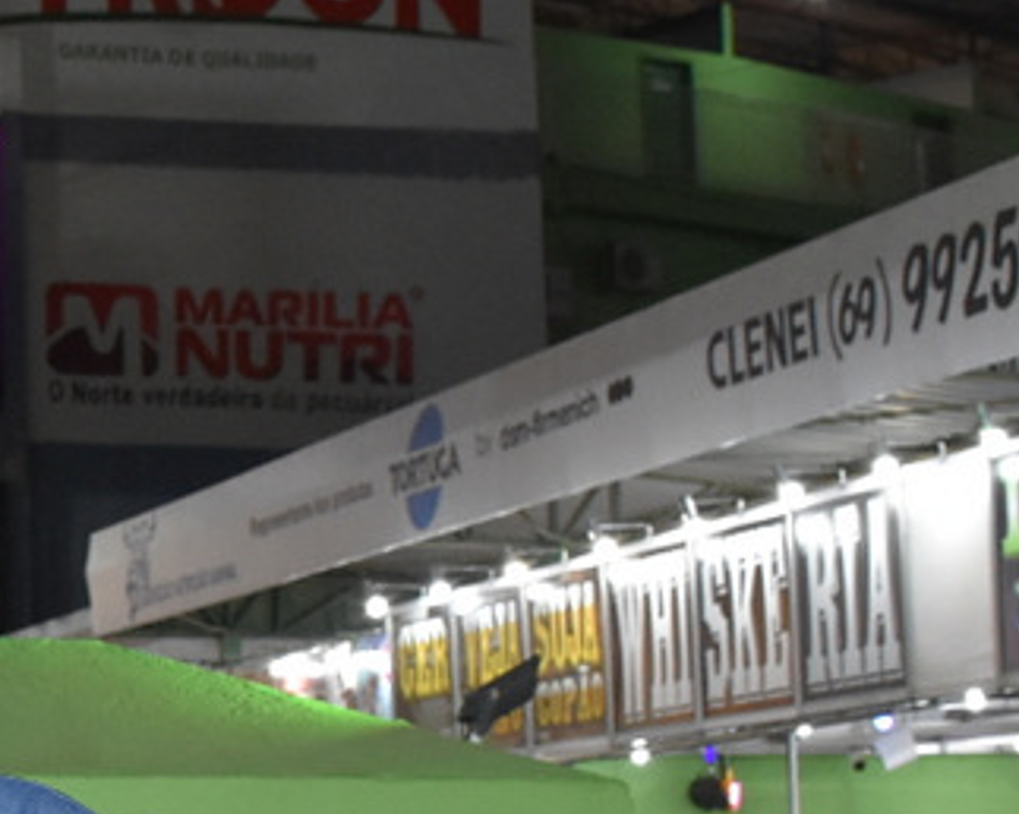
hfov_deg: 16.0
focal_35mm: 110
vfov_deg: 14.0
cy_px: 565
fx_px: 3315
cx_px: -533
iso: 1600
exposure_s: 1/80
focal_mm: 18
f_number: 5.6
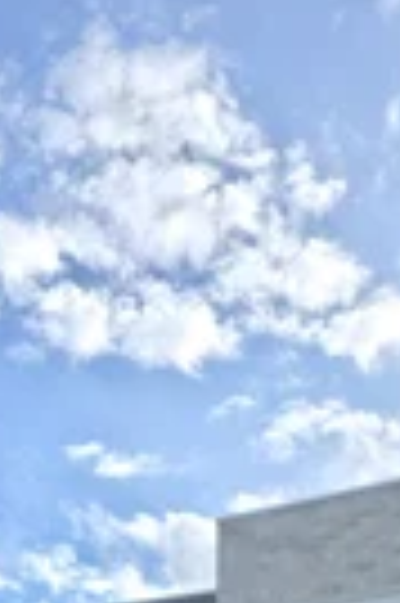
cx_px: 153
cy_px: 846
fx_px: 1153
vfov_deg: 24.3
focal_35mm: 69
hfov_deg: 19.7
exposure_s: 1/5000
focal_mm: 6.3
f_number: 1.7
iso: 50
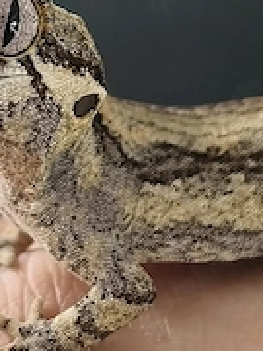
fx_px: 1033
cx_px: 97
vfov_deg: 19.2
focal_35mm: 102
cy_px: 142
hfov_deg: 14.5
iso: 1600
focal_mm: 6.06
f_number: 1.7
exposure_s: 1/25
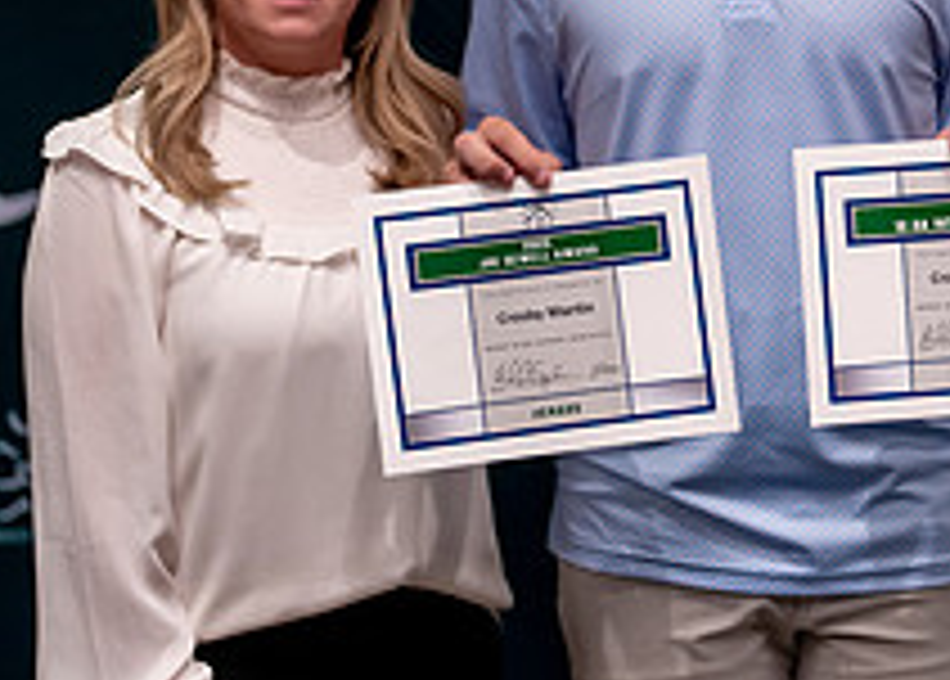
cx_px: 968
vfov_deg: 9.6
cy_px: 99
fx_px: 4023
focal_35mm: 149
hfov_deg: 13.3
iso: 640
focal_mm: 50
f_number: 1.2
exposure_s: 1/320
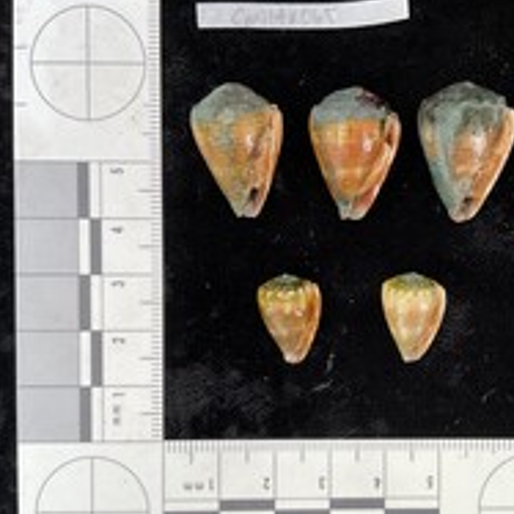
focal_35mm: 48
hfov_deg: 34.6
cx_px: 382
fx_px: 806
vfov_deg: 35.3
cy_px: 298
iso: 64
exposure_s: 1/120
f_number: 1.8
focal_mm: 3
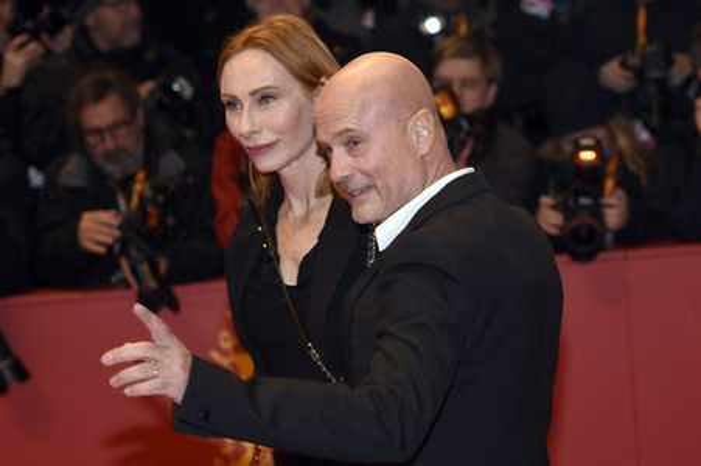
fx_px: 2043
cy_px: 233
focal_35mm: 105
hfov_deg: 19.5
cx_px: 350
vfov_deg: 13.0
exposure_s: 1/500
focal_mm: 70
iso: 640
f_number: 3.2
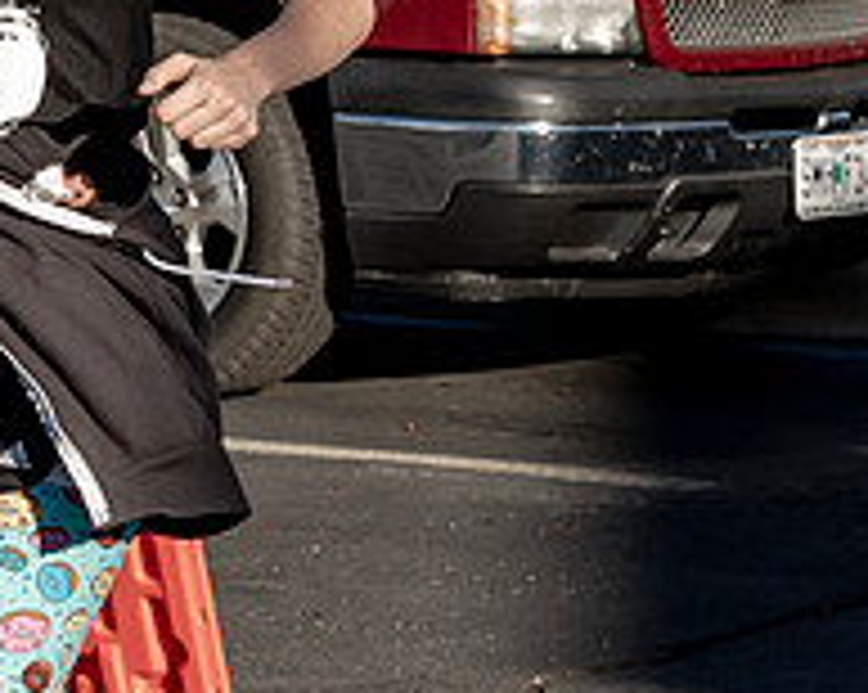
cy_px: 158
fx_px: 7442
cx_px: 177
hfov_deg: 6.7
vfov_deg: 5.3
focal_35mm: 290
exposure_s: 1/800
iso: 160
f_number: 4.5
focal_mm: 47
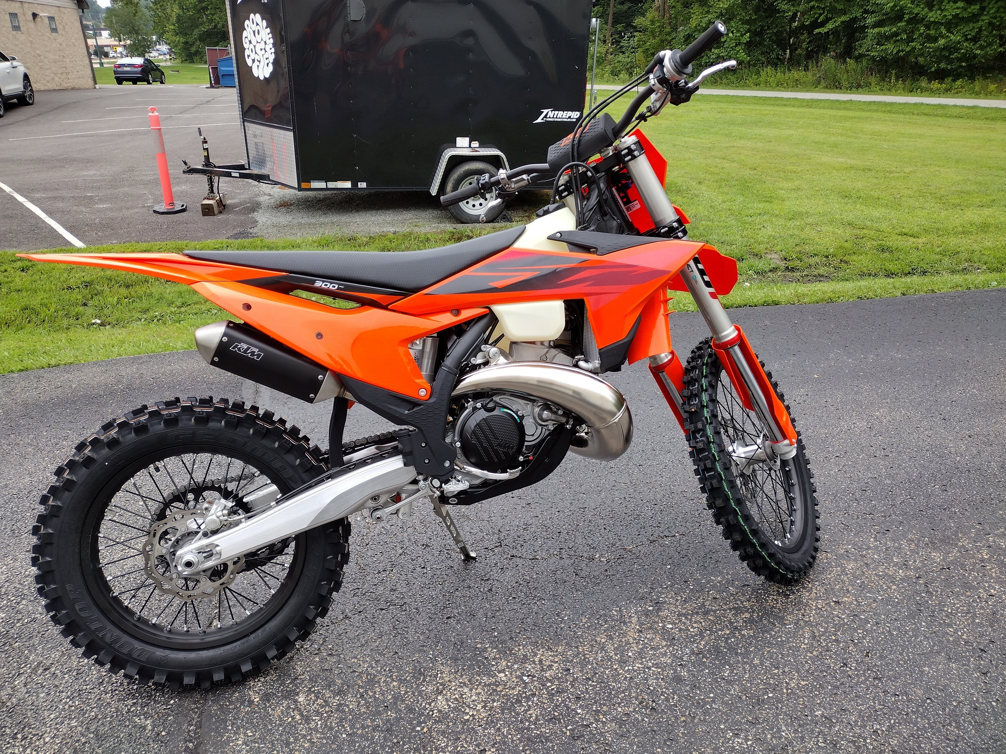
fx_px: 785
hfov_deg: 65.3
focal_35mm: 27
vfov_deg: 51.4
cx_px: 503
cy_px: 377
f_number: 1.7
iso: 100
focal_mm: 4.71
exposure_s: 1/324
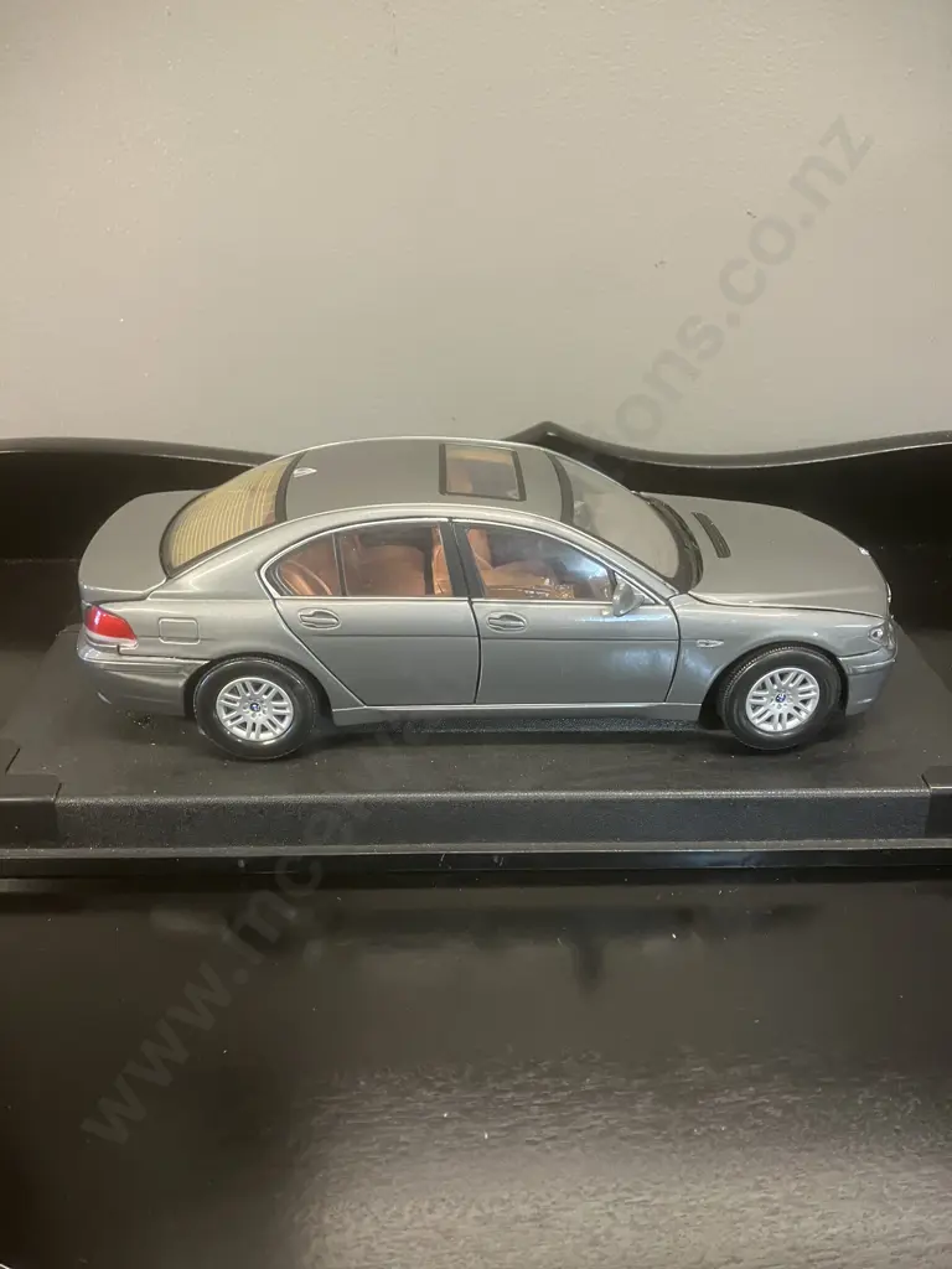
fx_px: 1027
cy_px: 634
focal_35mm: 28
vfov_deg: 63.4
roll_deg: -0.4
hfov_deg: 49.7
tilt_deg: -31.1
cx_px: 476
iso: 250
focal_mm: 3.99
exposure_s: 1/33
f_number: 1.8
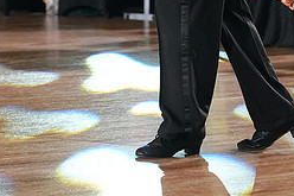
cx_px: 130
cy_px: -125
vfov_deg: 3.5
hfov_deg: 5.3
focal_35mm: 389
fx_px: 3175
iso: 8000
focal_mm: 166
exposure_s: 1/400
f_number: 6.3
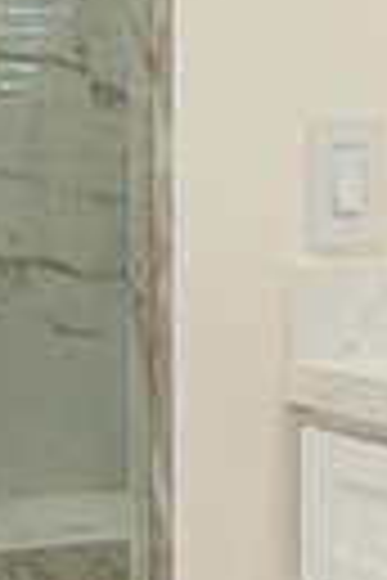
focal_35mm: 127
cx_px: 261
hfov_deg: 10.8
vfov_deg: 16.0
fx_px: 2048
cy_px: 133
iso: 320
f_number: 9
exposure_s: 1/8
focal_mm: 16
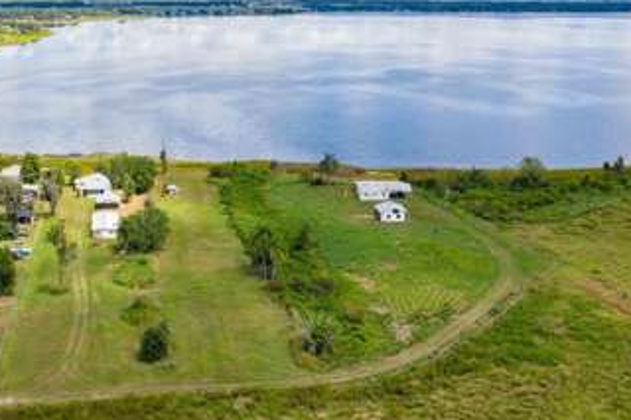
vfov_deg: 31.8
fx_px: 736
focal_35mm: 42
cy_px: 184
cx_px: 207
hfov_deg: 45.7
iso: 100
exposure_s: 1/400
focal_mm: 10.26
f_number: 5.6
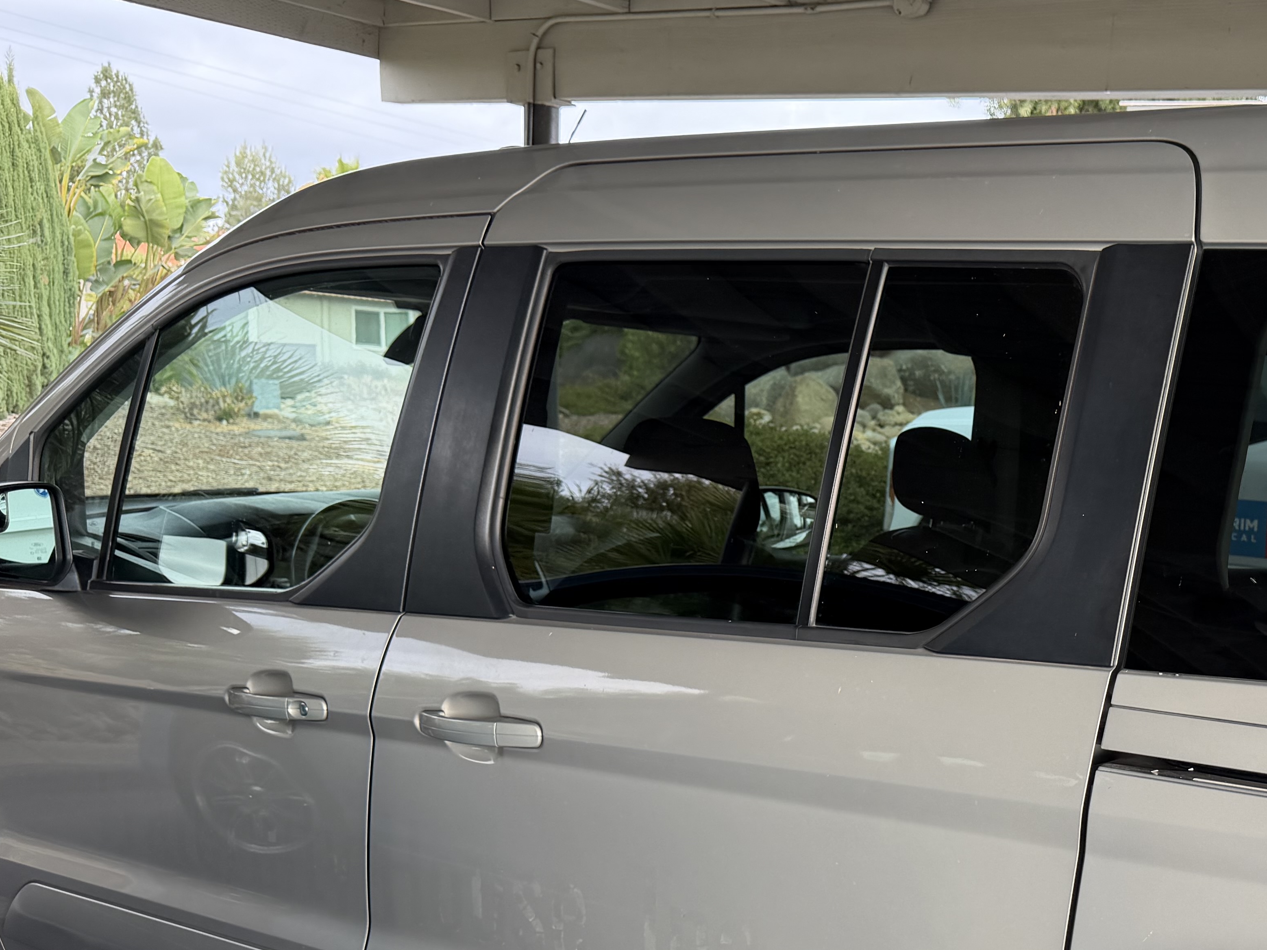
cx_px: 1000
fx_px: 1610
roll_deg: -1.6
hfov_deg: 41.2
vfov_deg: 32.1
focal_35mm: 44
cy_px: 740
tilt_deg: -11.4
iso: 80
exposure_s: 1/269
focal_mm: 6.76
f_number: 1.78
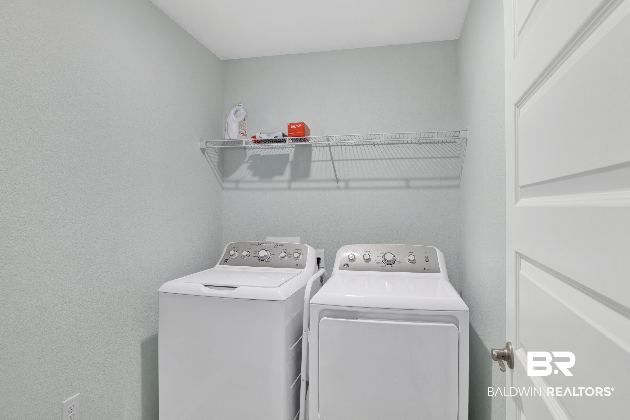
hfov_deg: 86.9
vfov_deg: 64.6
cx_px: 315
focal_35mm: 19
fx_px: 332
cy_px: 210
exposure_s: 1/3
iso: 200
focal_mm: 19
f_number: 11
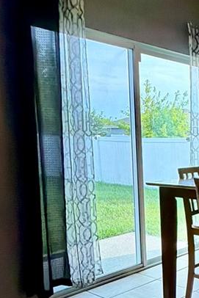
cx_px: 283
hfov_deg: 25.2
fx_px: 356
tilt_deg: -6.7
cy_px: 178
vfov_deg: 45.2
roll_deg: +0.2
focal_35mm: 43
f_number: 2.2
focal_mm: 2.22
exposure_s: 1/242
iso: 500
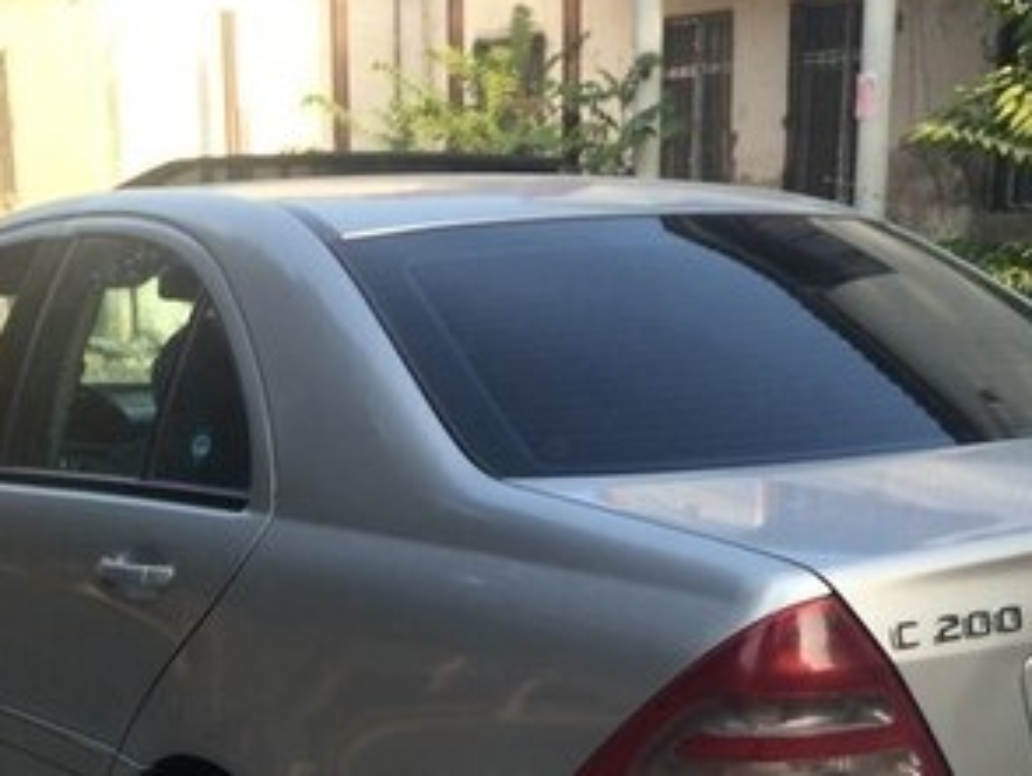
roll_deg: +0.5
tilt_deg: -18.8
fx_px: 1939
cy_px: 830
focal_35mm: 65
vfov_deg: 21.6
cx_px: 456
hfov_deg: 29.8
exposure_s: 1/304
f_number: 2.2
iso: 32
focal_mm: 4.15
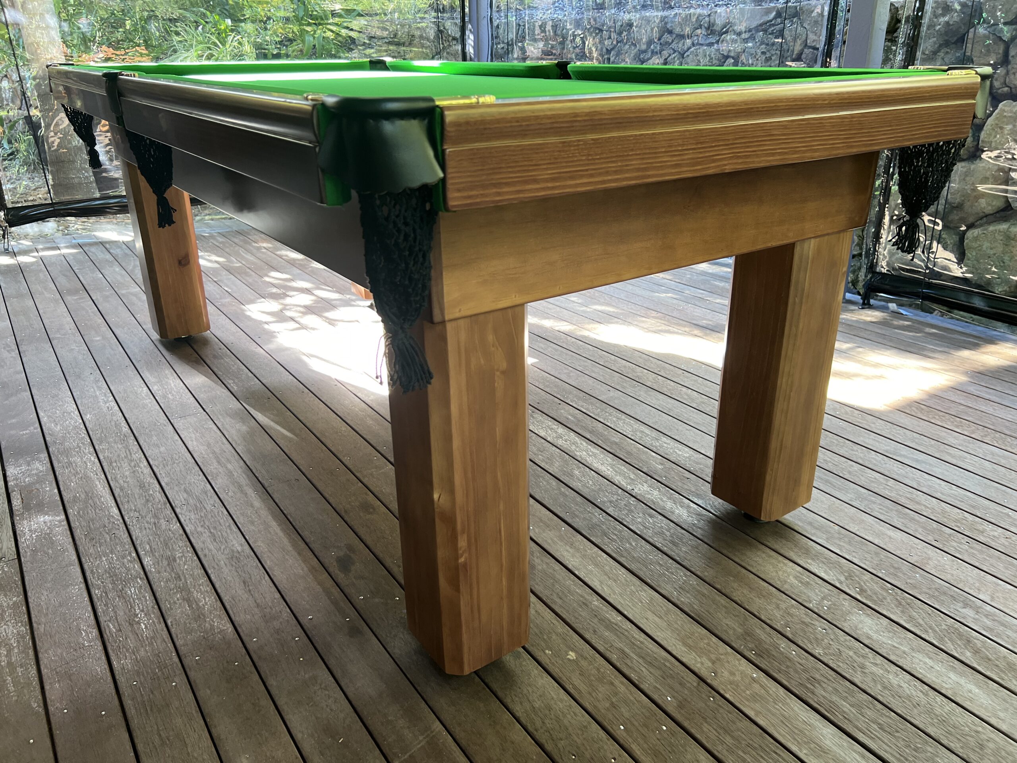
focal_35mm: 26
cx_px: 508
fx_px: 764
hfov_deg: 67.3
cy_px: 382
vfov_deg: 53.1
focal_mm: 5.7
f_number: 1.5
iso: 125
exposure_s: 1/121
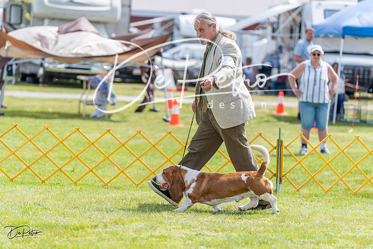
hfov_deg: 12.6
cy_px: 124
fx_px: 1691
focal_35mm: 163
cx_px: 186
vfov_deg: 8.4
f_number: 3.5
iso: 100
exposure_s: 1/1000
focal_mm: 154
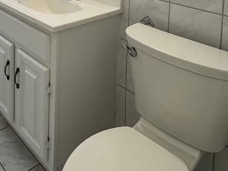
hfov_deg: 42.7
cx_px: 32
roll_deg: -1.3
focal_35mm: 41
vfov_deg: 28.4
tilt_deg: -6.3
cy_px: -55
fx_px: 270
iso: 160
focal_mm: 2.22
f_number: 2.2
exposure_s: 1/120
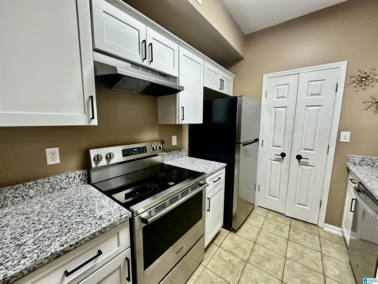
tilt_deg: -7.5
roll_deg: -0.7
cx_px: 189
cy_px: 142
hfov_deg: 102.1
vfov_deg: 85.7
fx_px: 153
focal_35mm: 14
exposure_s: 1/60
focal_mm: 2.22
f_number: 2.2
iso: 250
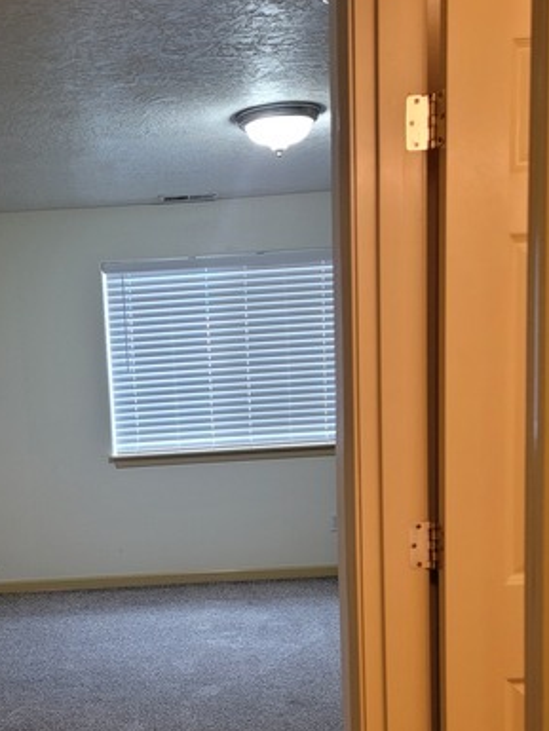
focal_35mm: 45
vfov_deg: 41.5
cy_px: 495
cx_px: 116
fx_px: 951
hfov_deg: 31.4
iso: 200
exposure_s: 1/60
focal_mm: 5.4
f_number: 1.8
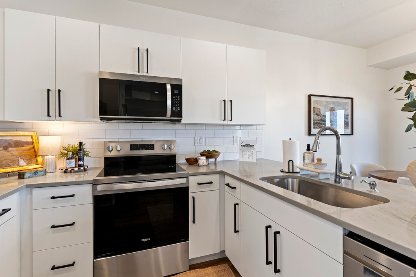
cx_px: 208
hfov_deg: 93.3
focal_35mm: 17
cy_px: 138
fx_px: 196
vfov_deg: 70.5
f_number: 8
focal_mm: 17
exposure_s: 1/2
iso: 100
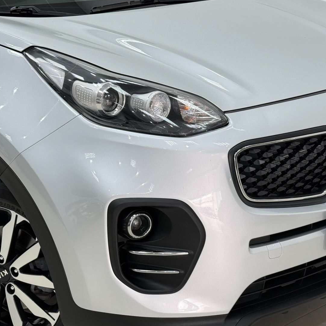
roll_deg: +1.6
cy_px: 159
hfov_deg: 23.1
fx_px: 799
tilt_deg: -16.1
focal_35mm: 75
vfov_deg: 23.1
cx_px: 169
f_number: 1.78
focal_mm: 6.76
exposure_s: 1/120
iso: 250
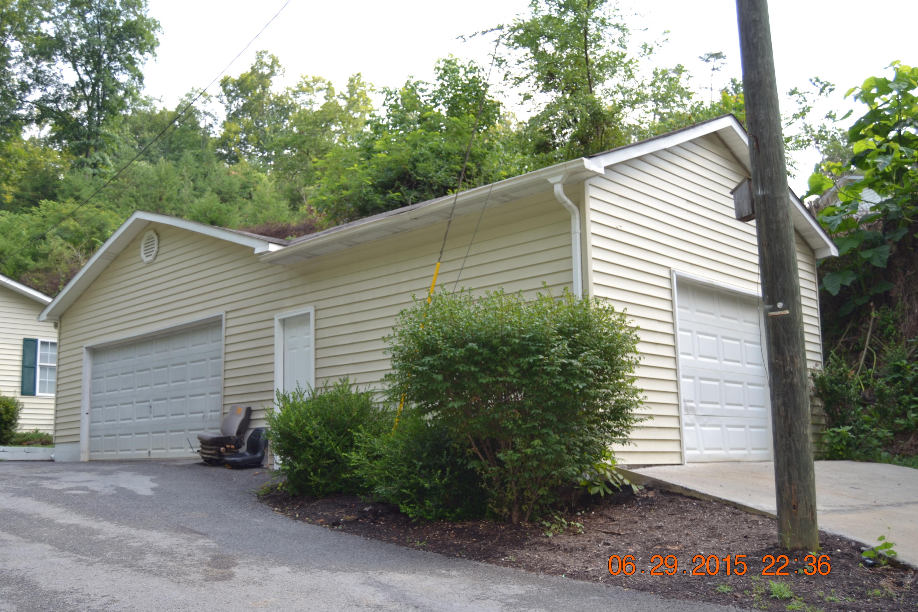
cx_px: 459
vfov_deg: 36.9
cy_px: 306
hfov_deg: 53.1
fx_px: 918
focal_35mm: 36
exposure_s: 1/200
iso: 100
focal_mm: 24
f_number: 4
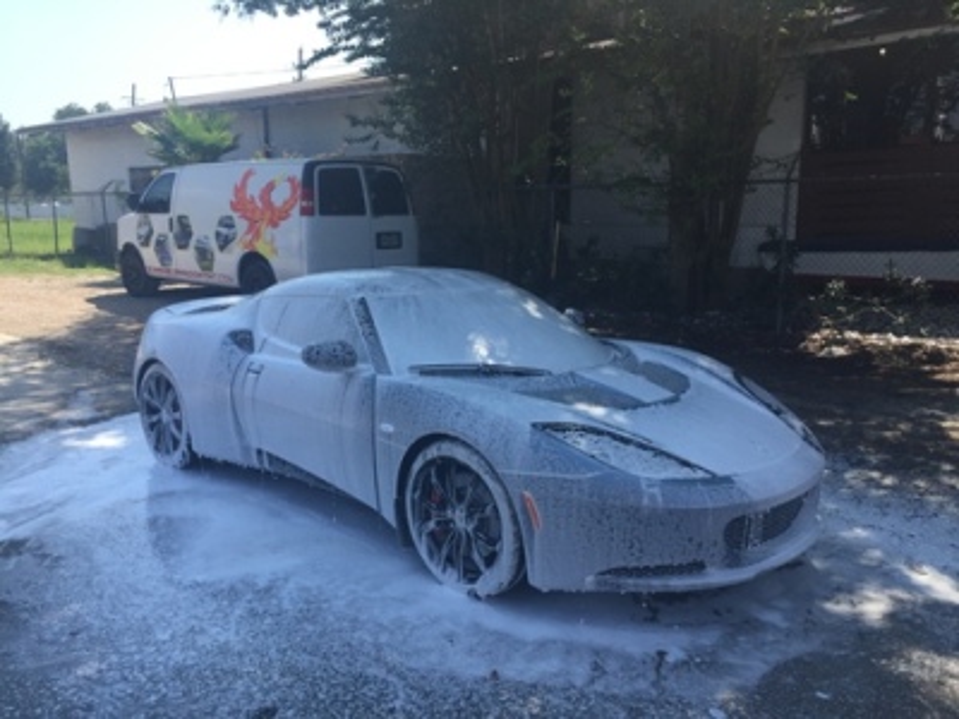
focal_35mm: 29
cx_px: 480
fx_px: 803
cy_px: 360
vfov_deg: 48.2
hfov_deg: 61.7
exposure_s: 1/964
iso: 32
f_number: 2.2
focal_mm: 4.15
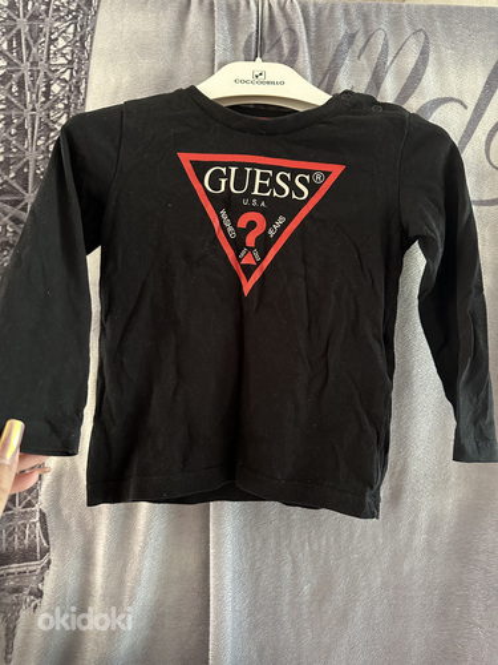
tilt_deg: +1.9
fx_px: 460
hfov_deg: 56.8
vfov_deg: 71.6
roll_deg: -2.0
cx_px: 249
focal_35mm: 24
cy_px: 332
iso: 1000
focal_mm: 6.86
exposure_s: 1/34
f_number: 1.78
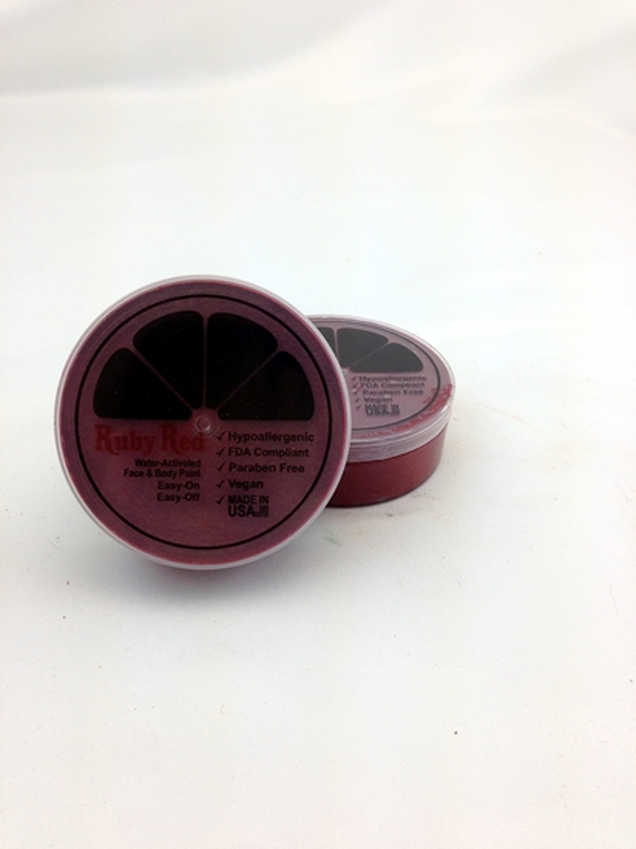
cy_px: 424
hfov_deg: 42.9
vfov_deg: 55.4
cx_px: 318
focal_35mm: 33
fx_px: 809
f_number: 2.4
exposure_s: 1/148
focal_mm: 4.12
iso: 50
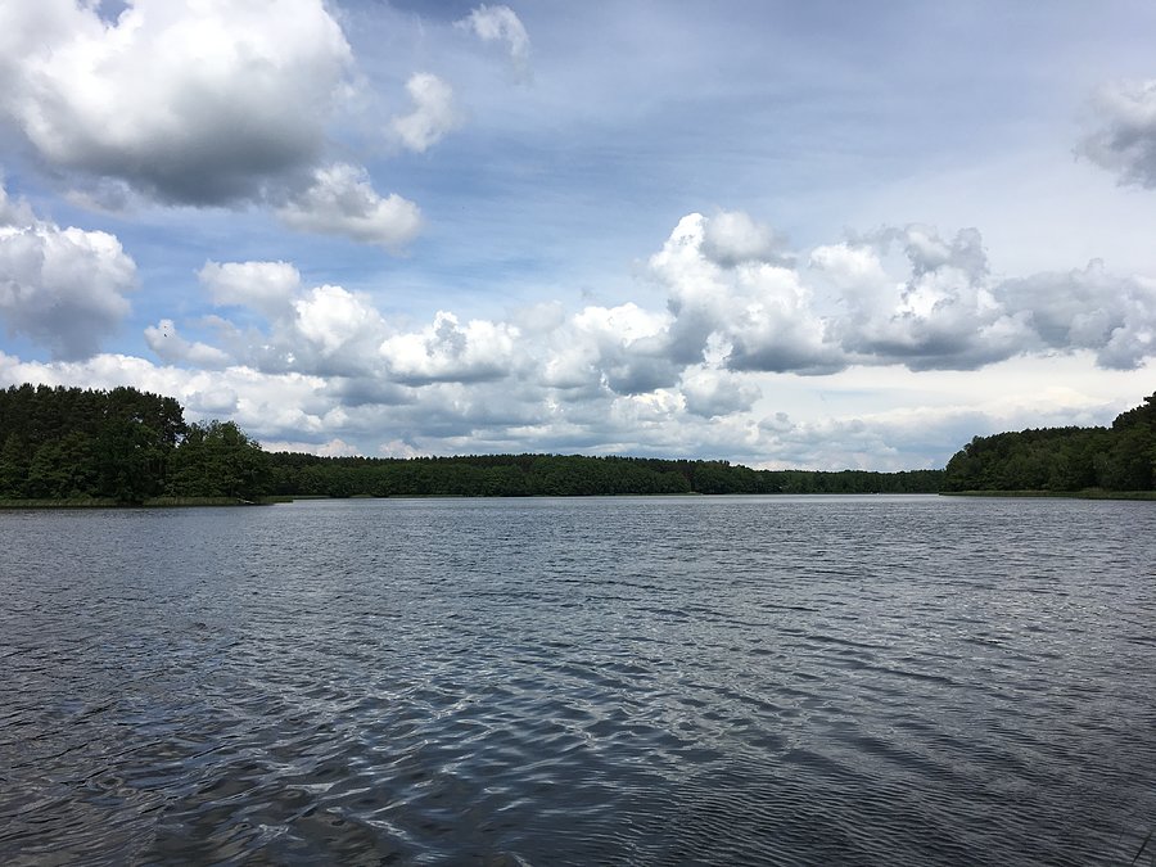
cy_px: 434
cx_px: 578
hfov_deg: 61.7
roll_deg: +0.1
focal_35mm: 29
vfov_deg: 48.2
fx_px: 968
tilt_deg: +2.5
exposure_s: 1/2959
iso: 25
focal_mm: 4.15
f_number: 2.2
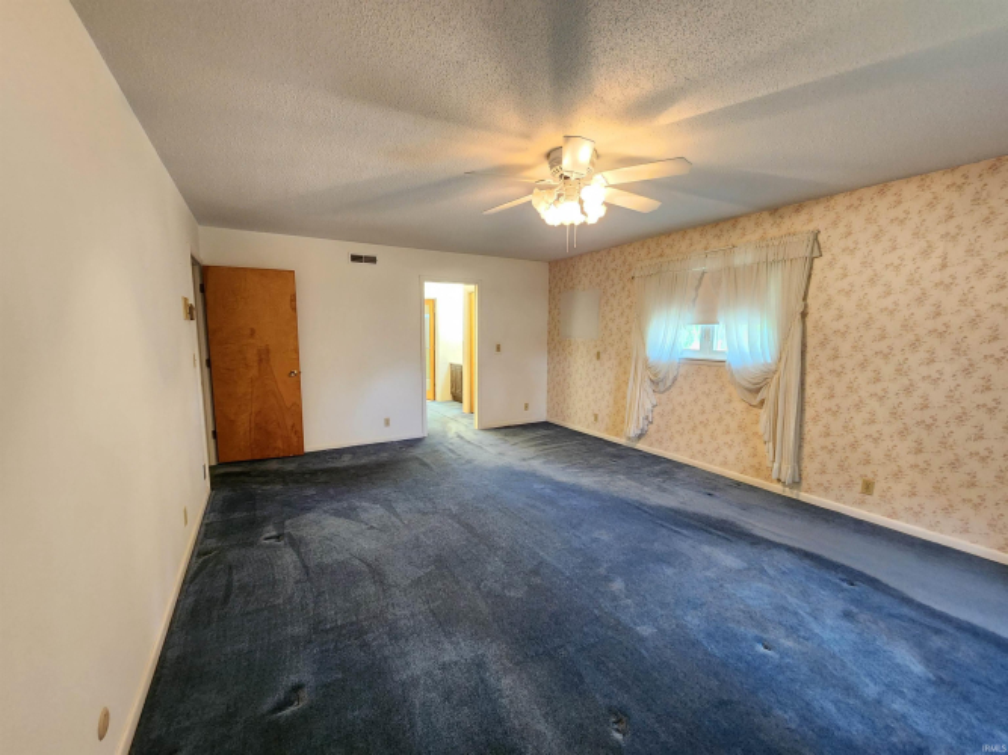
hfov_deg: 106.2
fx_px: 378
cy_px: 378
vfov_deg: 89.9
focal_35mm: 13
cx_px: 504
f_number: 2.2
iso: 500
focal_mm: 2.2
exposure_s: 1/30
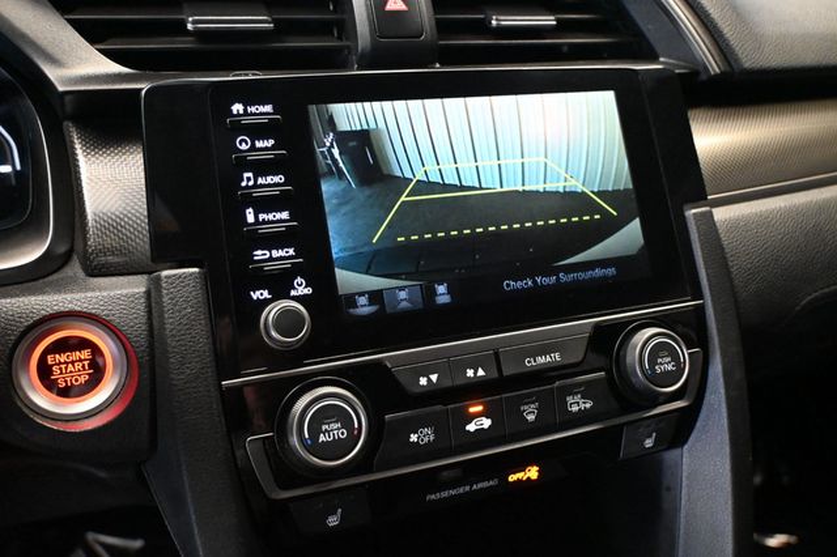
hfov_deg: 62.0
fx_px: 697
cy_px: 278
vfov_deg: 43.6
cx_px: 418
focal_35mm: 30
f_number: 3.8
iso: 7200
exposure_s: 1/60
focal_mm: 20
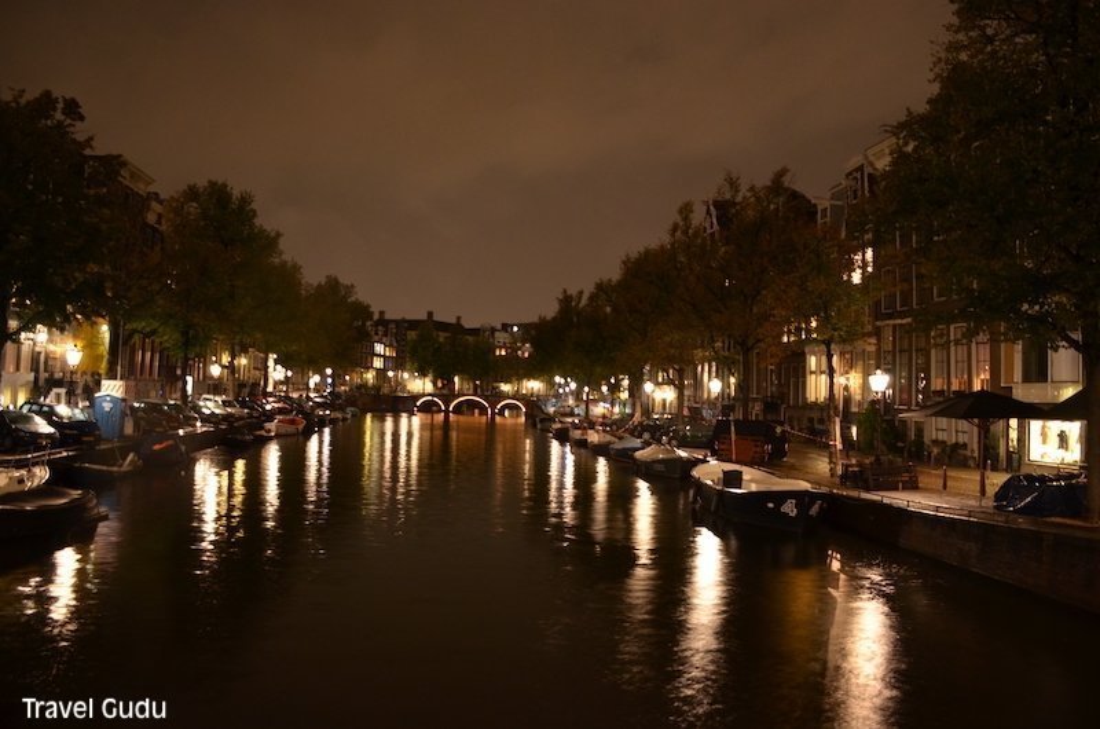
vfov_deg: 47.7
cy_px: 364
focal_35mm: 27
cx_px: 550
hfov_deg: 67.5
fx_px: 823
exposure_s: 1/1.3
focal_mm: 18
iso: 800
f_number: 4
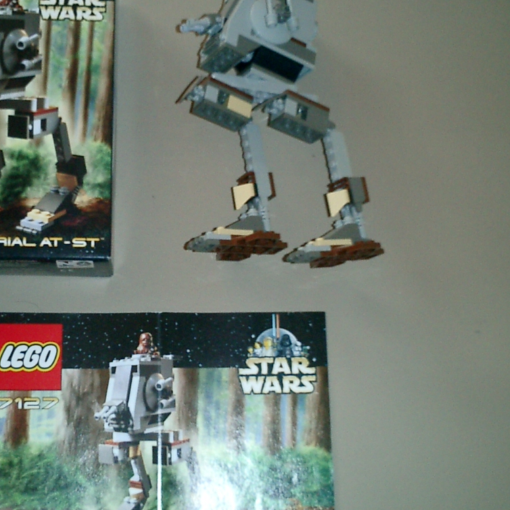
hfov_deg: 31.4
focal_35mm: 54
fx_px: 900
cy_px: 260
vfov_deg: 31.6
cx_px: 166
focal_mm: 7.5
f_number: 3.2
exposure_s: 1/30
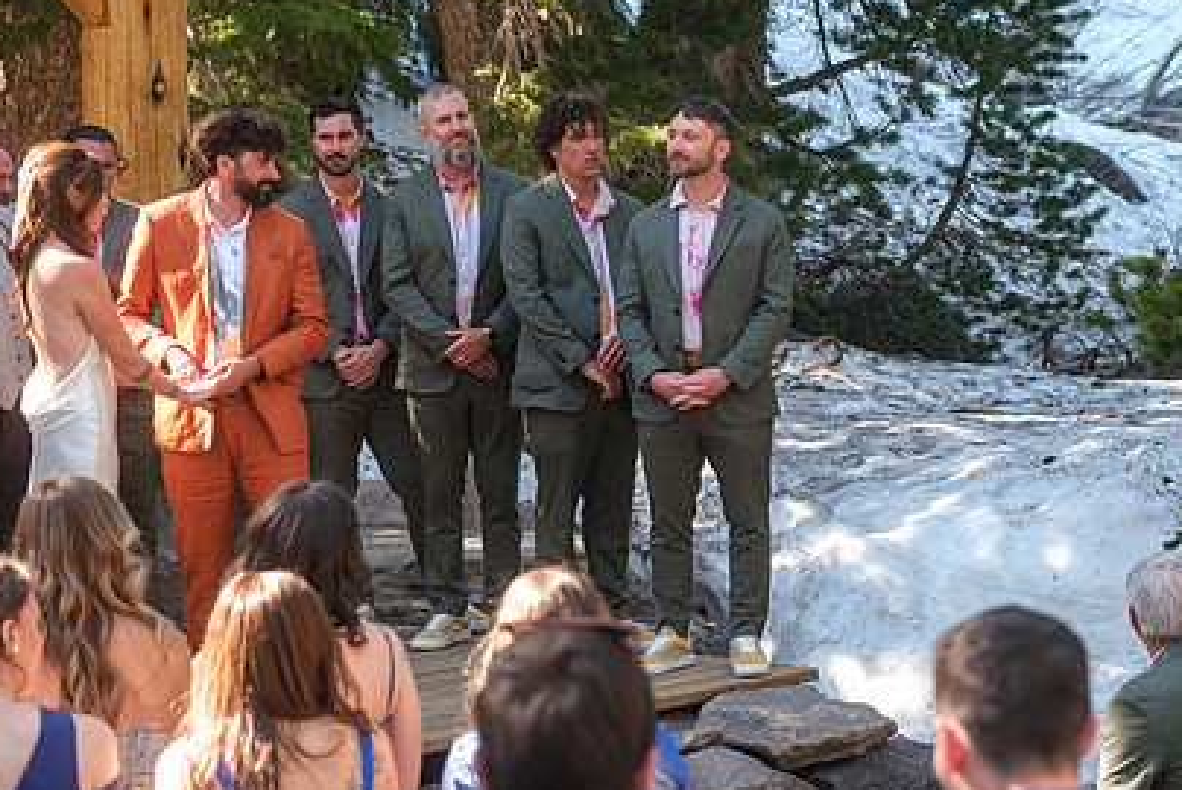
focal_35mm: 112
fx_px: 3680
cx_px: 755
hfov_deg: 18.2
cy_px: 437
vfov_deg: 12.3
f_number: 3.2
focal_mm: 52
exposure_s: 1/280
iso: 400
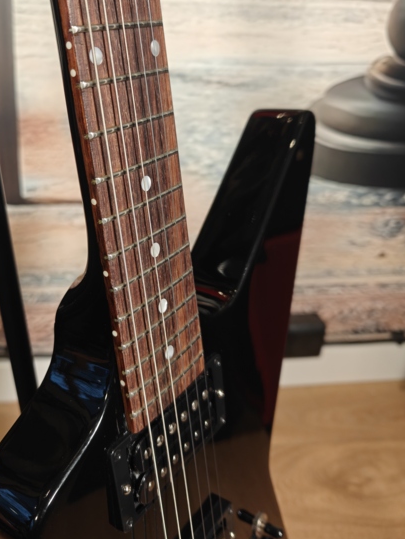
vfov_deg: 56.6
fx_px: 499
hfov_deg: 43.7
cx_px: 144
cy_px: 235
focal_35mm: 32
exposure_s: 1/100
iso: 320
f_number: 1.6
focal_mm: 6.06
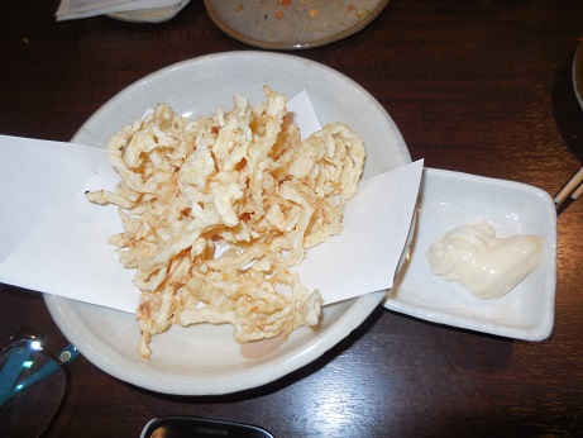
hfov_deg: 69.4
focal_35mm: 25
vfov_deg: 54.9
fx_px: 421
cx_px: 292
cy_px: 219
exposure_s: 1/25
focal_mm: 4.5
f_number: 3.1
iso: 125
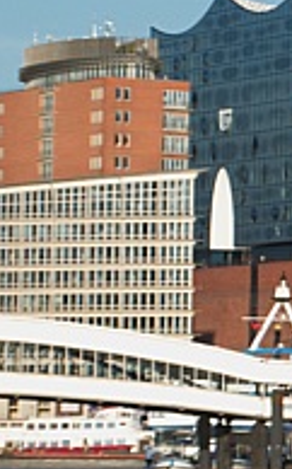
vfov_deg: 7.2
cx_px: 907
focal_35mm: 290
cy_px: 158
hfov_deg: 4.3
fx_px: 3698
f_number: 7.1
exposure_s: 1/500
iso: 100
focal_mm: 36
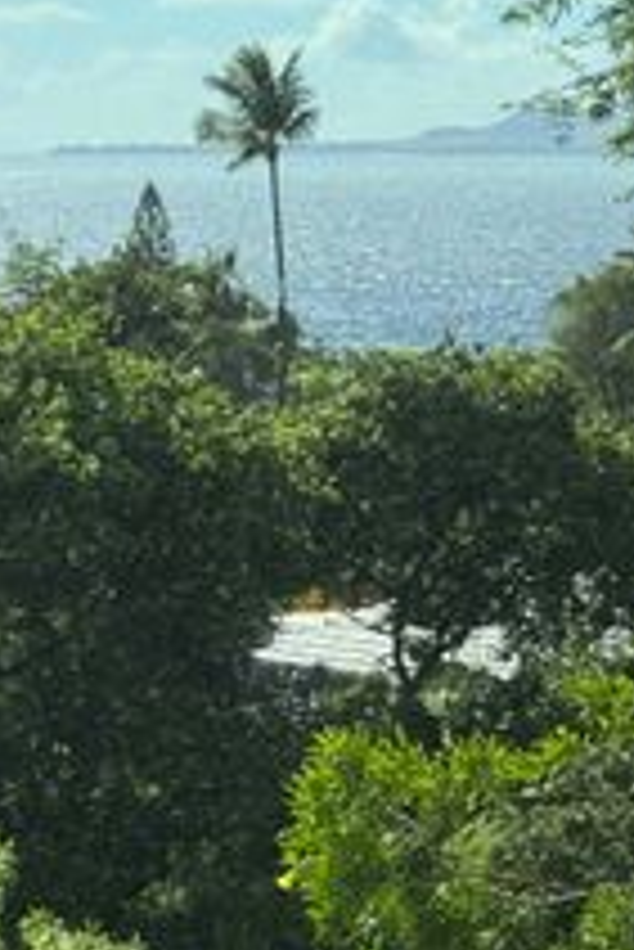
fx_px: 7806
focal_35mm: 296
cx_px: 463
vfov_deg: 6.9
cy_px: 182
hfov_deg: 4.6
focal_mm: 15.66
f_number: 2.8
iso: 50
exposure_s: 1/1866
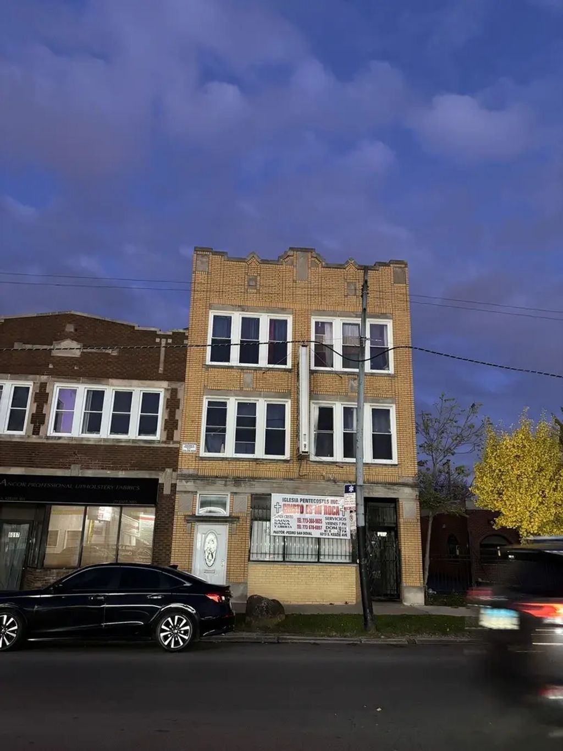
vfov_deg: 67.3
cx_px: 282
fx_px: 564
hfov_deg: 53.1
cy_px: 376
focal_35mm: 26
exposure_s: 1/30
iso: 640
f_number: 1.6
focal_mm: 5.96
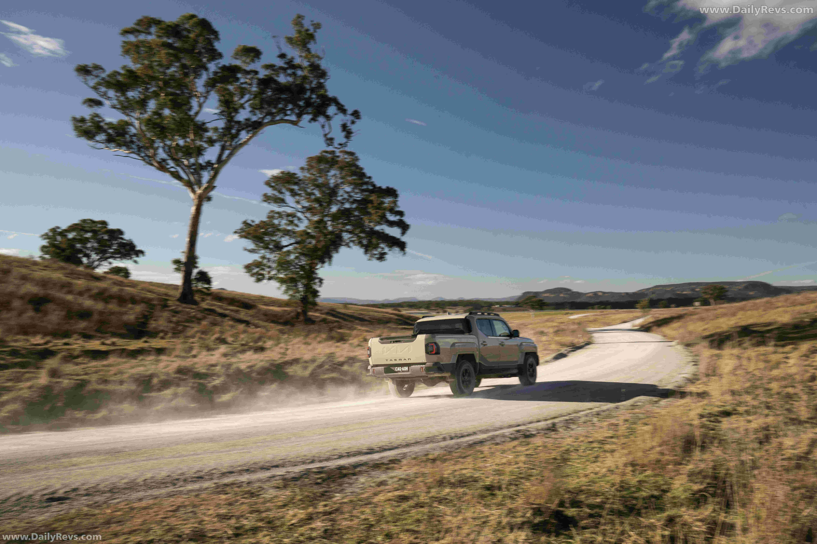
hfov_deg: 60.3
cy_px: 272
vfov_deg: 42.3
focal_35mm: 31
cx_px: 408
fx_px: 703
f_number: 11
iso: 320
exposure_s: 1/100
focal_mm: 31
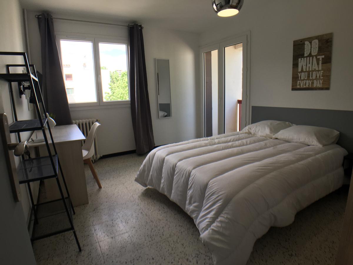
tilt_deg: -9.9
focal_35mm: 29
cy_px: 132
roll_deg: +0.4
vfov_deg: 48.2
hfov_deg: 61.7
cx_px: 176
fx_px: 296
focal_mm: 4.15
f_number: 2.2
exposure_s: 1/100
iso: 25
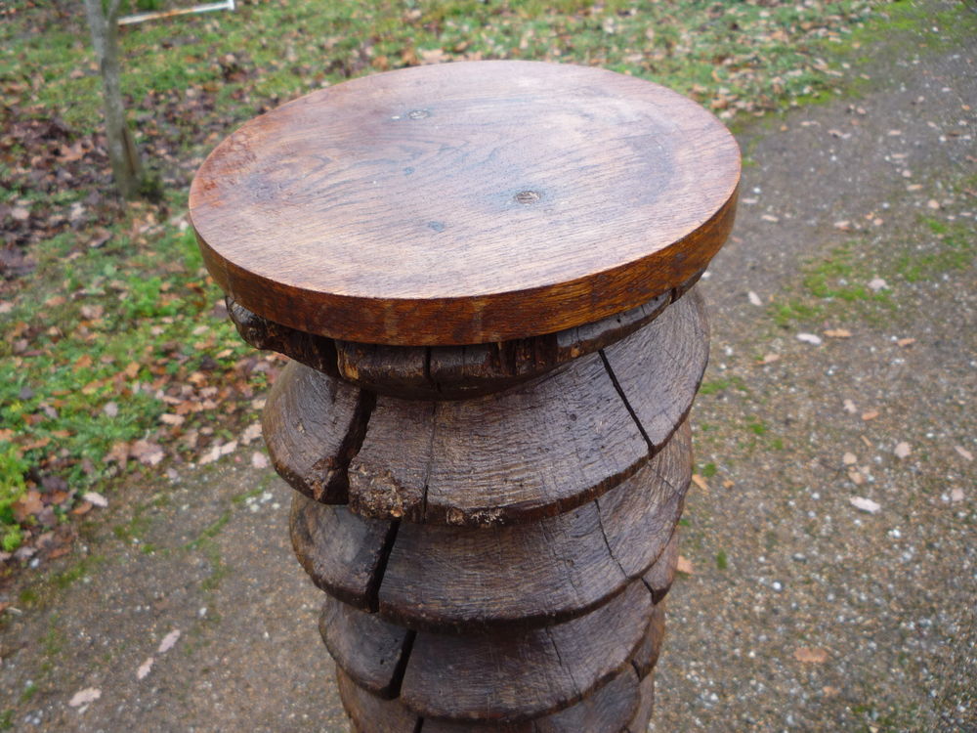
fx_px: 847
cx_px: 488
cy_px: 366
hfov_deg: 60.0
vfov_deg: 46.8
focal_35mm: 30
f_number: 3.3
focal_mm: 5.2
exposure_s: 1/50
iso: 100
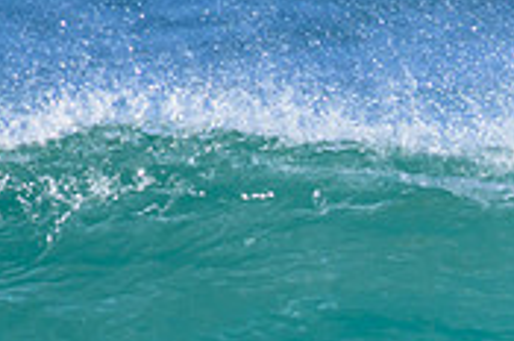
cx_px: 689
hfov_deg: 0.6
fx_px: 51634
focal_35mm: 3623
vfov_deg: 0.4
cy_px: 397
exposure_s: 1/800
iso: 450
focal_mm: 800
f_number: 11
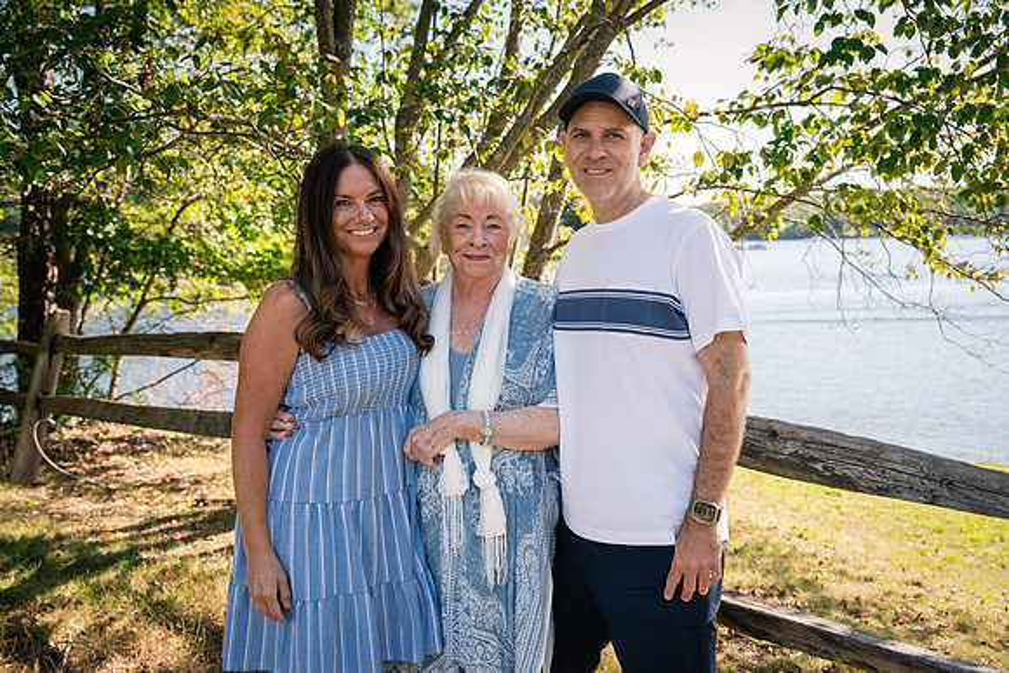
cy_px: 336
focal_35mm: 36
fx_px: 1009
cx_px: 504
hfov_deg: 53.1
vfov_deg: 36.9
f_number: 4
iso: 160
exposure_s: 1/250
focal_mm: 36
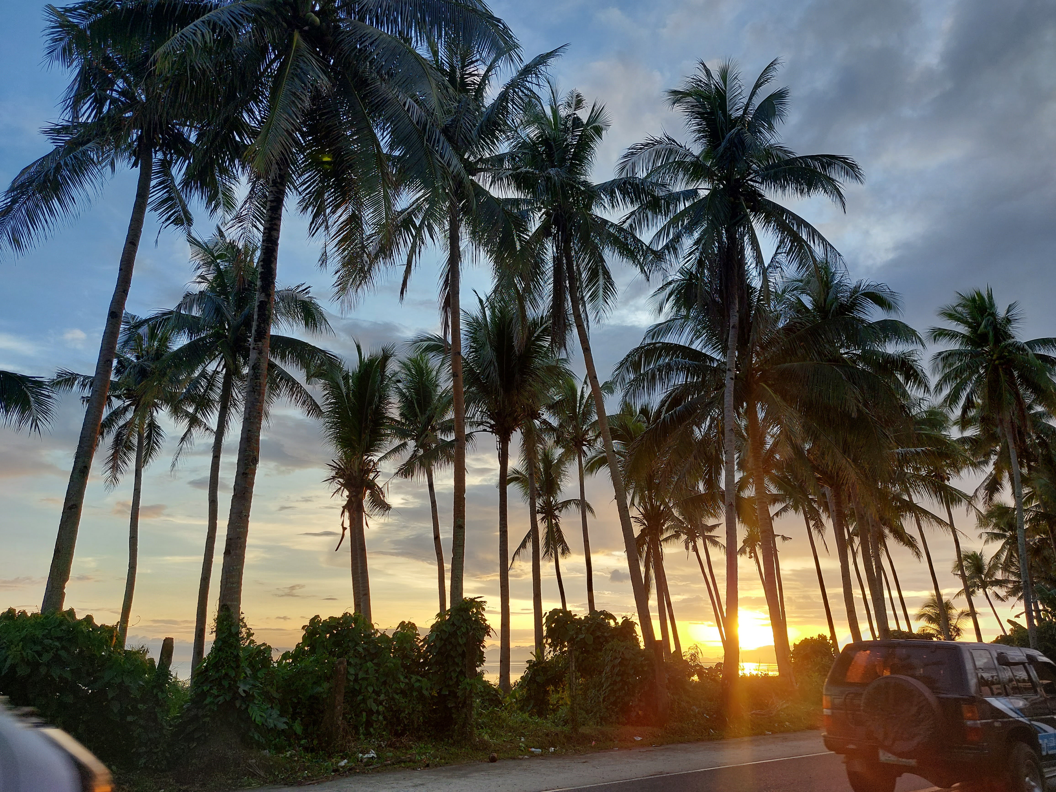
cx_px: 528
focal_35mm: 24
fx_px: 732
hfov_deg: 71.6
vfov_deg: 56.8
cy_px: 396
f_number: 1.8
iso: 25
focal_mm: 5.23
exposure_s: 1/127
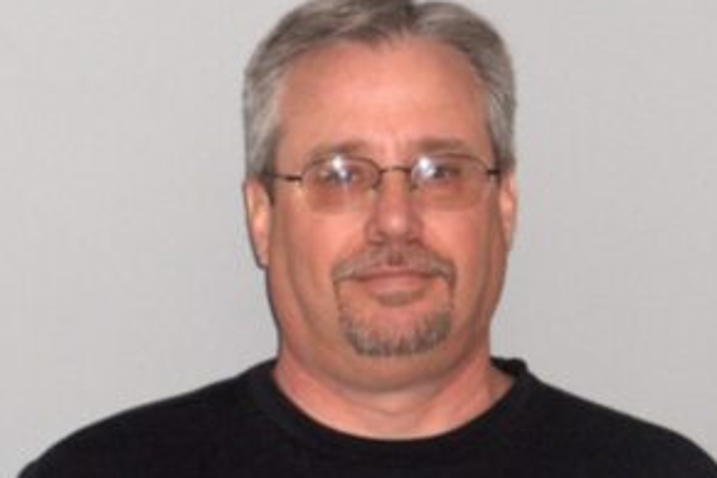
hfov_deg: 11.8
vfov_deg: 7.9
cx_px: 383
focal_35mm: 174
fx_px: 3465
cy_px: 255
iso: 162
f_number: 4.7
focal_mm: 29
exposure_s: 1/180
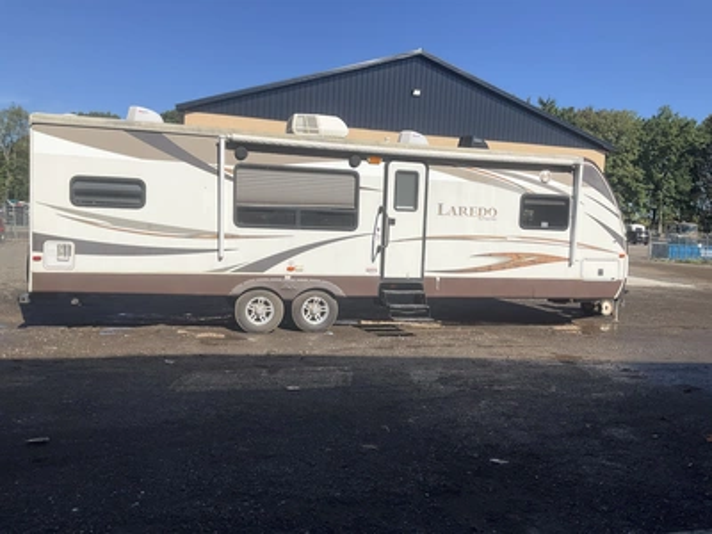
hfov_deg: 61.7
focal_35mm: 29
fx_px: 596
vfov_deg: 48.2
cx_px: 356
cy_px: 267
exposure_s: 1/2959
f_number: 1.8
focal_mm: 3
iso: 25
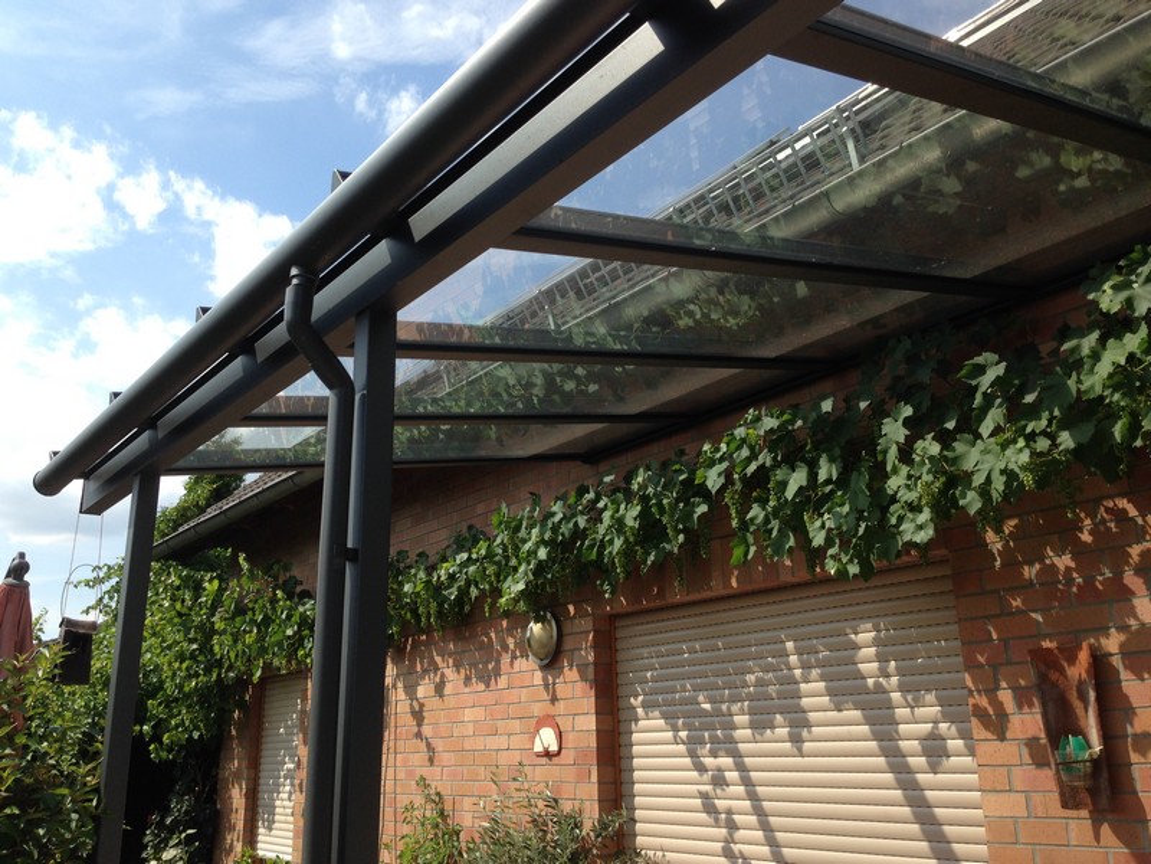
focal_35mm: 33
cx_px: 576
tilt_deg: +16.3
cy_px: 432
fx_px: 1097
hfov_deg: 55.4
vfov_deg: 42.9
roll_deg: +0.5
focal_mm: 4.12
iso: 50
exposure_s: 1/1290
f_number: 2.4
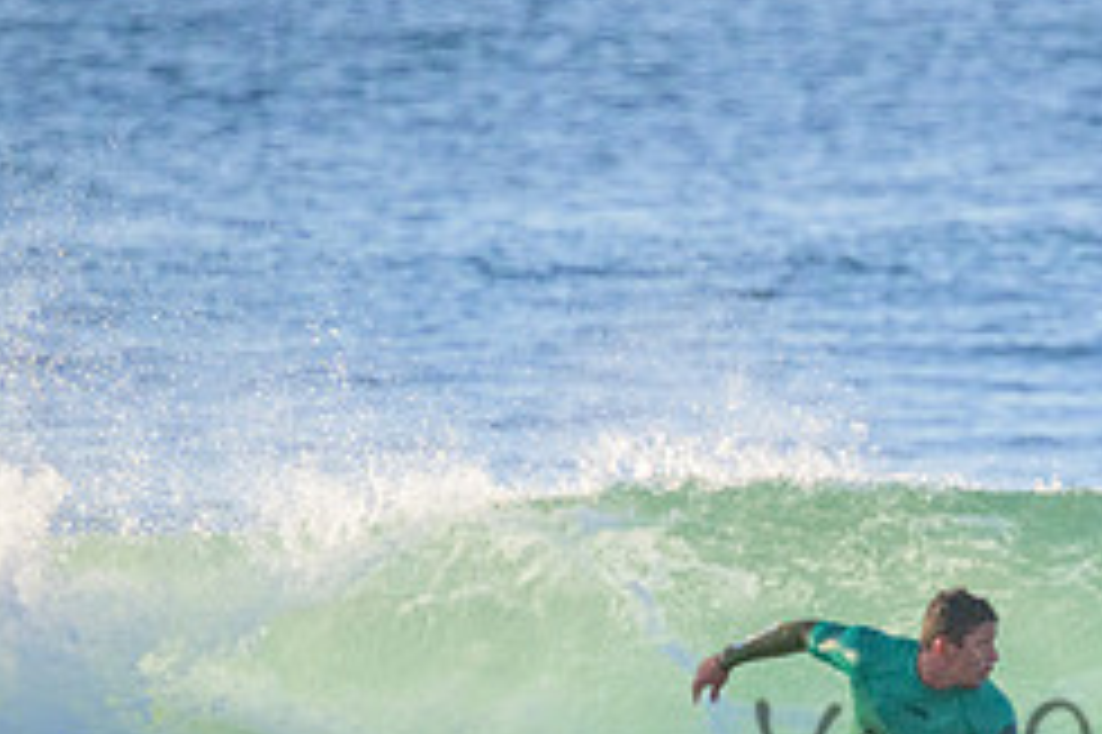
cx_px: 1219
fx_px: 57937
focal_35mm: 1894
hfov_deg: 1.1
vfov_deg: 0.7
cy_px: 732
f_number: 11
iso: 2800
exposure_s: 1/2000
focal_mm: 800
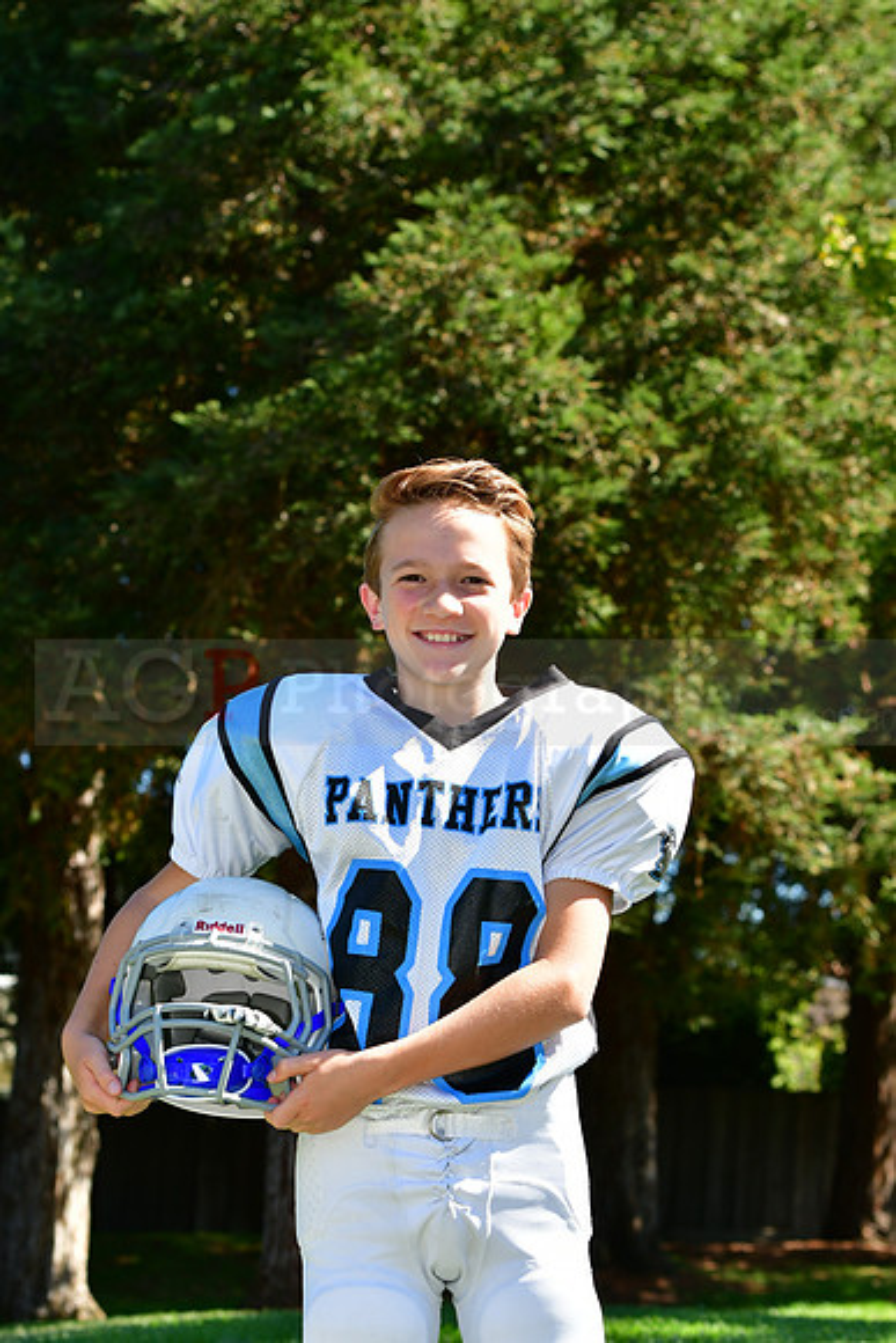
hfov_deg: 13.0
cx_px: 448
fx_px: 3917
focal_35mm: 105
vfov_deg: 19.5
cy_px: 672
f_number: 6.3
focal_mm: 70
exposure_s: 1/500
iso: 400
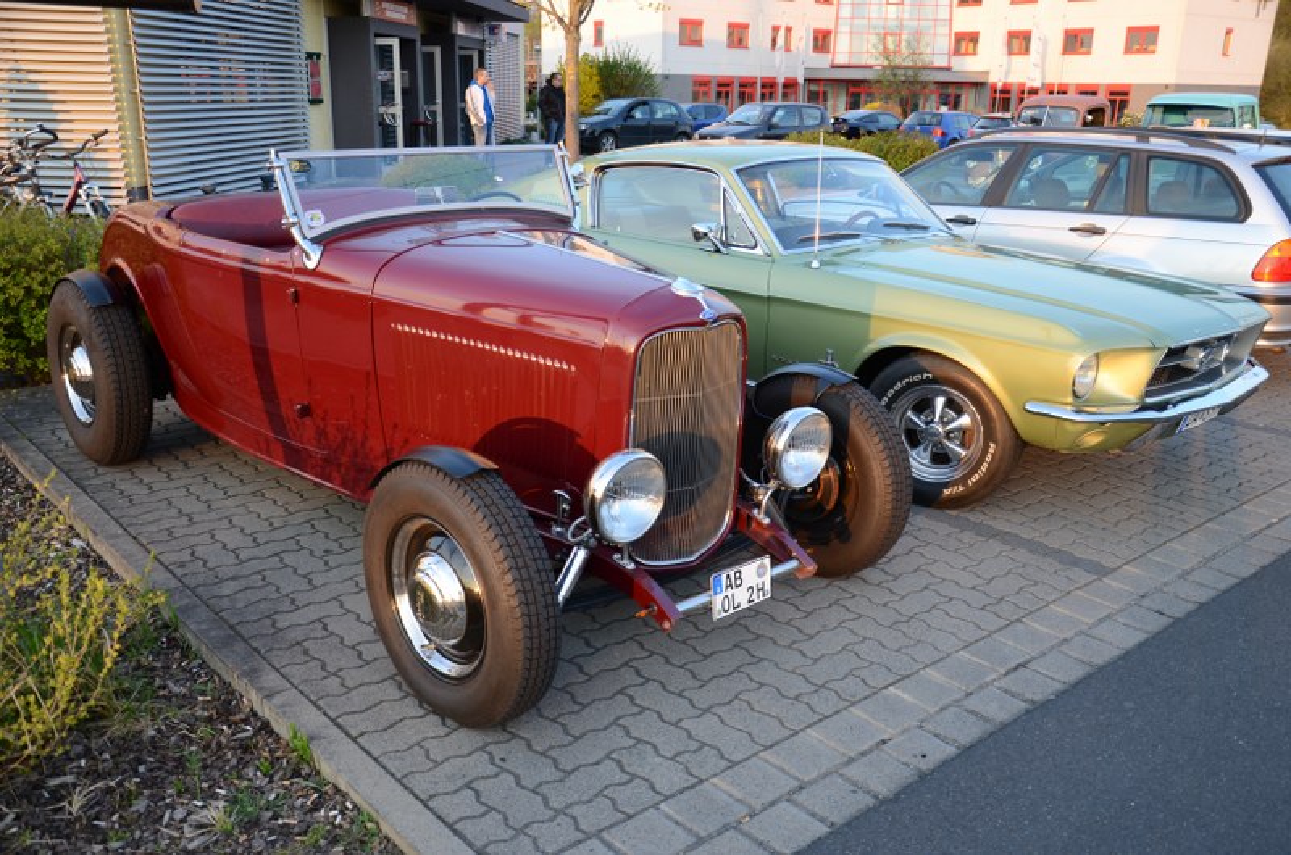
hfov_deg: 59.6
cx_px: 646
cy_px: 428
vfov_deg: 41.5
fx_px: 1127
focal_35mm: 32
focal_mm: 21
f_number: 4
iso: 100
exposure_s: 1/60
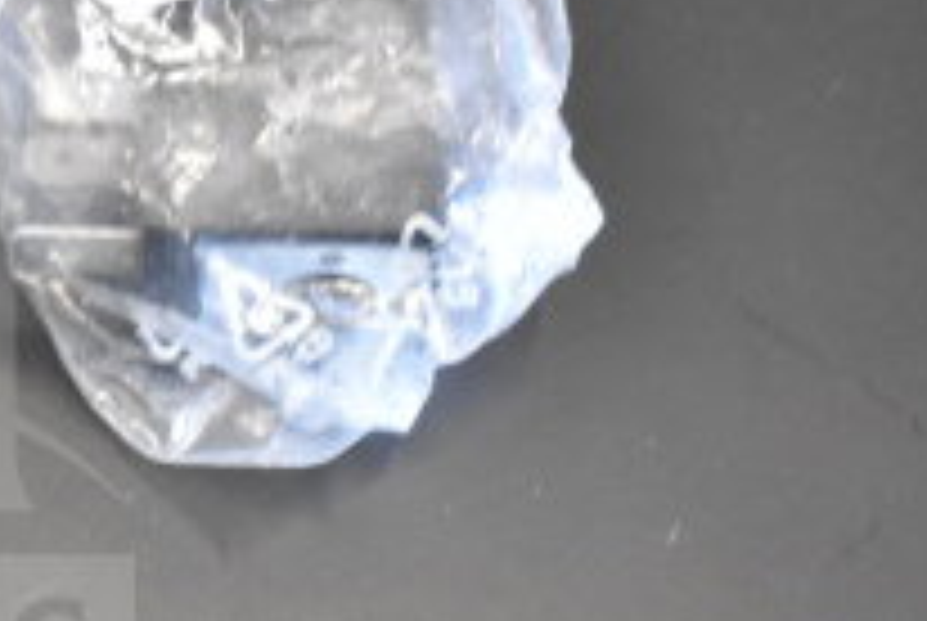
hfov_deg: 14.1
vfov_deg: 10.0
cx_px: -374
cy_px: 412
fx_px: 3545
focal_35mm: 137
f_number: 4.2
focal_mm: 31
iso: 2500
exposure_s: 1/50
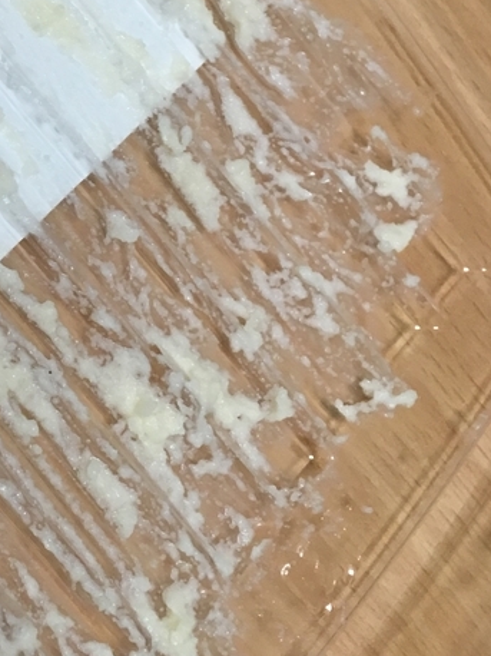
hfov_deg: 18.3
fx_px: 1439
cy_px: 142
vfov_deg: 25.3
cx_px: -109
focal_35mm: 76
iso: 100
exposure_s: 1/30
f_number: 2.2
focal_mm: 4.15
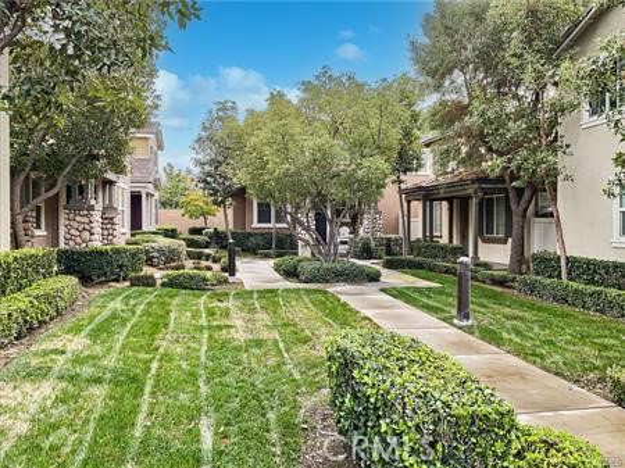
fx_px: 523
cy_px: 234
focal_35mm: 29
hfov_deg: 61.7
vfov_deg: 48.2
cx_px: 312
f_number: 1.8
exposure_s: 1/222
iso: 16
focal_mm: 3
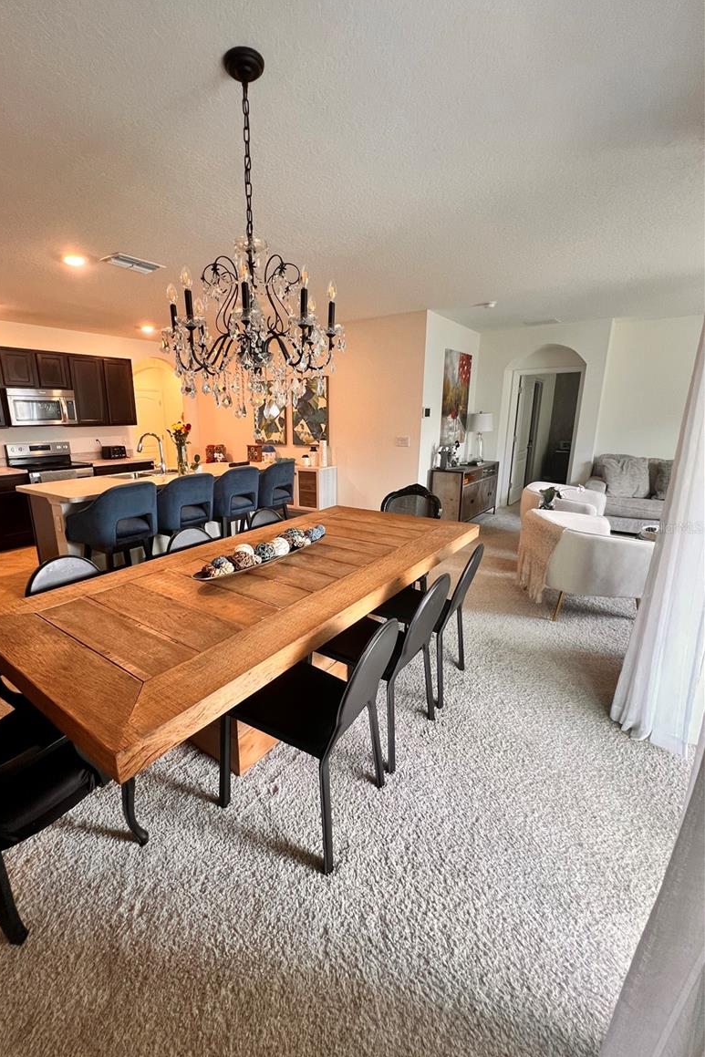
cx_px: 295
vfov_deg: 104.2
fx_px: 411
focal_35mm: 14
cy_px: 527
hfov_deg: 80.6
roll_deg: +0.7
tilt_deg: -14.2
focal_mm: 1.57
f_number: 1.8
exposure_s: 1/60
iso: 200
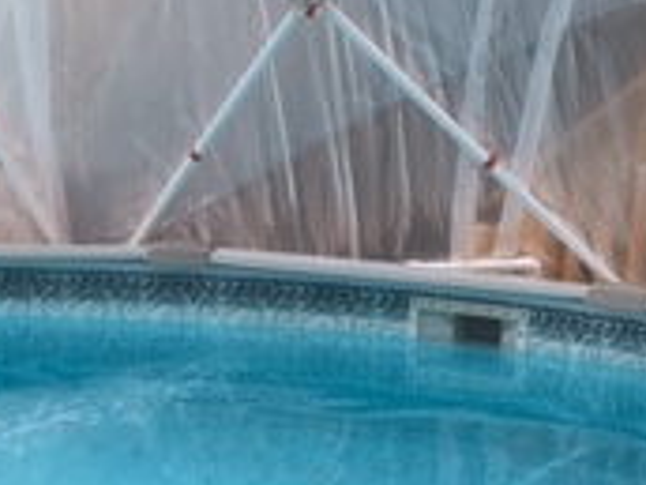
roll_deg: -1.9
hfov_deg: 18.1
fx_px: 2015
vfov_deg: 13.6
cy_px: 402
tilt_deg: -13.3
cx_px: 188
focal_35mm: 108
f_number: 2.2
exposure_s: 1/126
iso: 25
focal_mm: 4.15
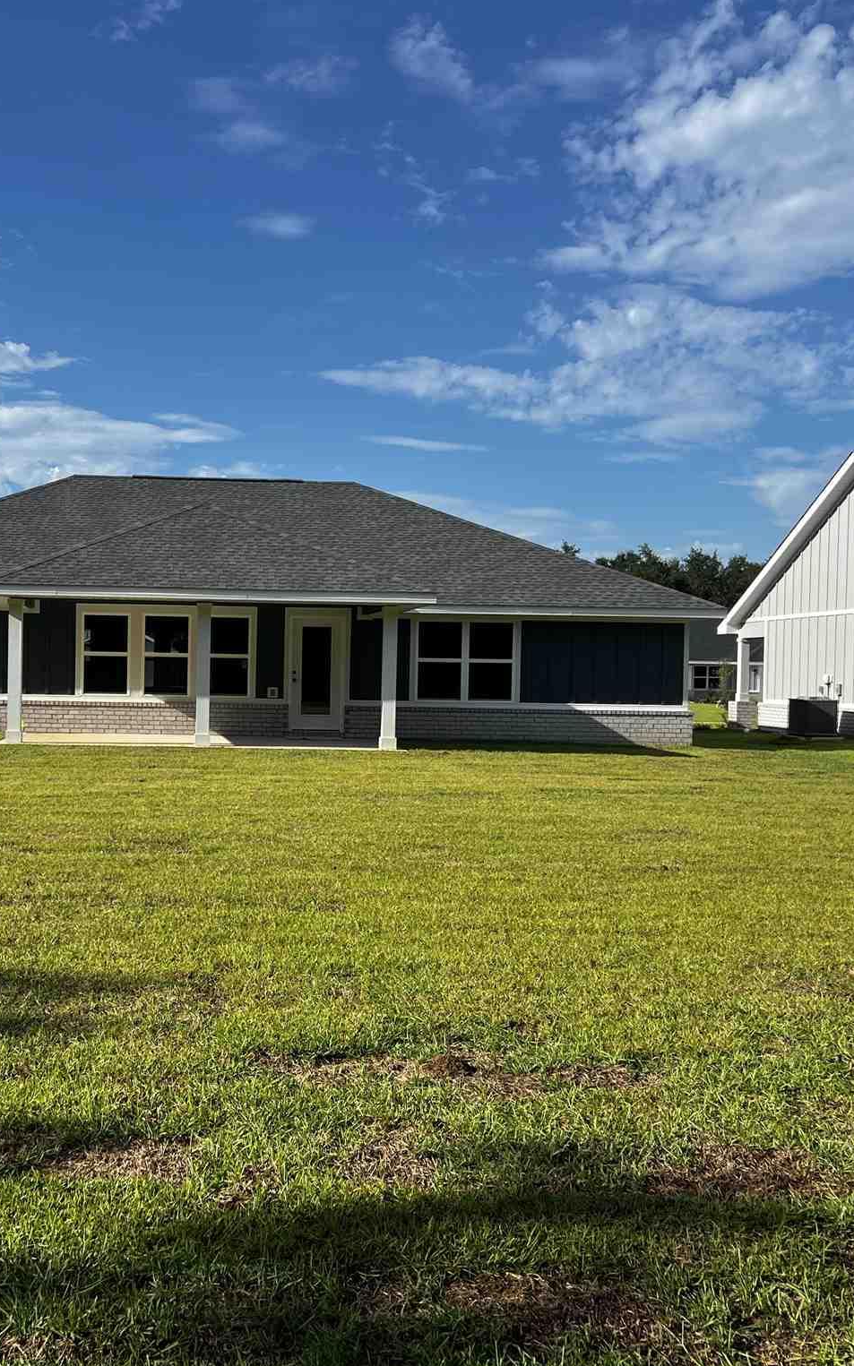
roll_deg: -0.2
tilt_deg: -0.5
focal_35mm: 37
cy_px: 686
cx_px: 217
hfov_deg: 33.8
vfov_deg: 52.8
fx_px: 1378
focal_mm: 5.7
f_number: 1.5
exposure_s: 1/4444
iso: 50
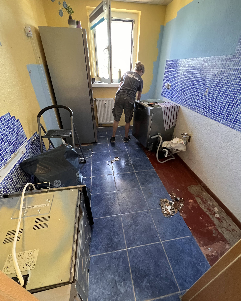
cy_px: 150
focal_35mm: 14
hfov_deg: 88.0
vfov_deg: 100.7
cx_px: 122
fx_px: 125
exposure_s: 1/50
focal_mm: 1.6
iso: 500
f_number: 1.8
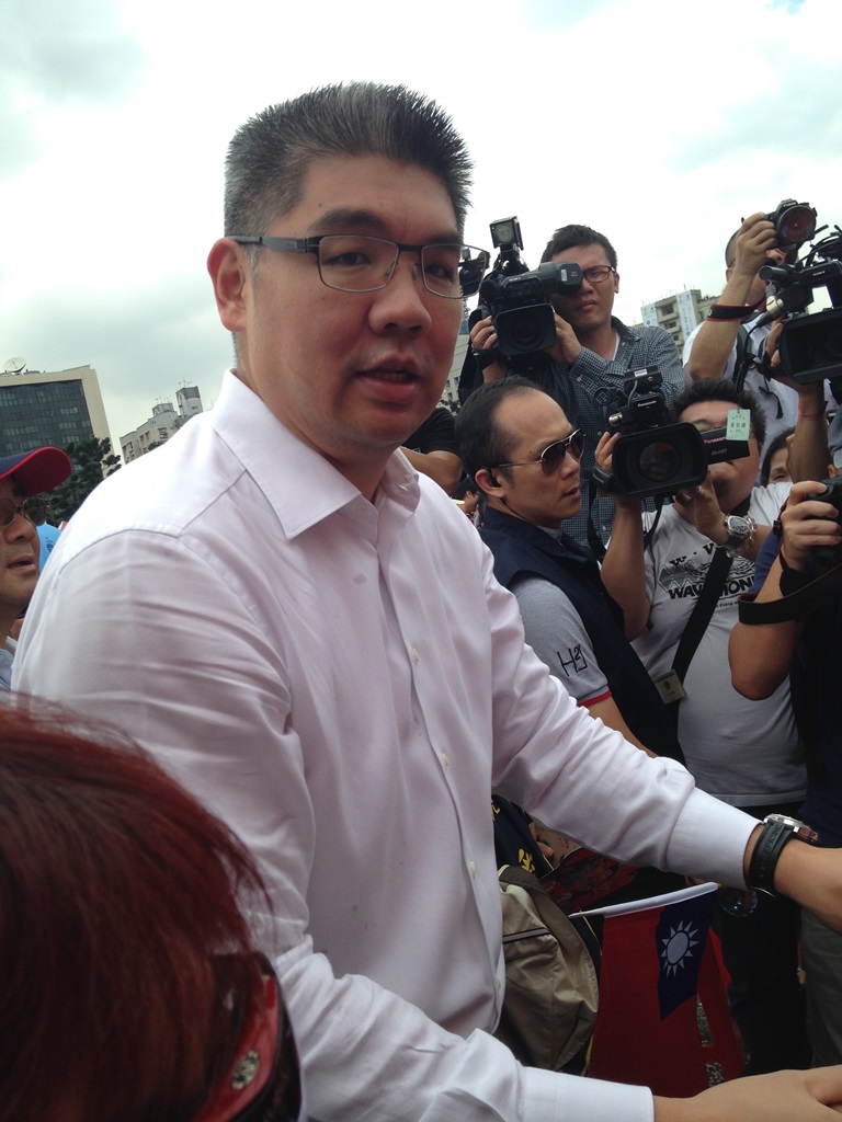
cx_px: 421
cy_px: 561
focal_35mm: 33
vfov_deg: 55.4
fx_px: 1070
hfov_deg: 42.9
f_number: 2.4
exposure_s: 1/1205
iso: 50
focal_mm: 4.12
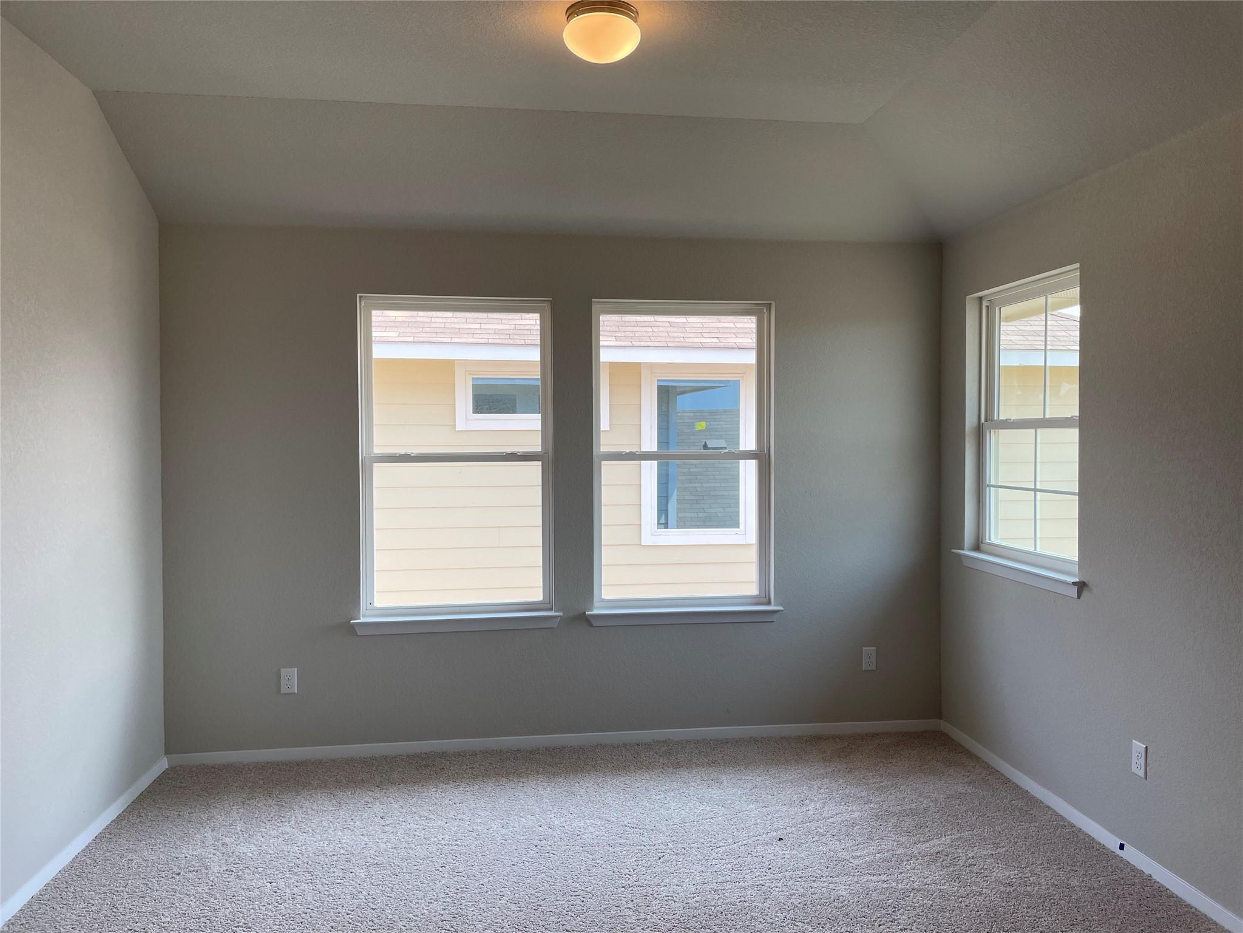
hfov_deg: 67.3
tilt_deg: -1.0
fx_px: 934
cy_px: 466
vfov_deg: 53.1
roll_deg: +0.8
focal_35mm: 26
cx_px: 622
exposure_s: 1/389
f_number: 1.6
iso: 32
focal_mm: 4.2
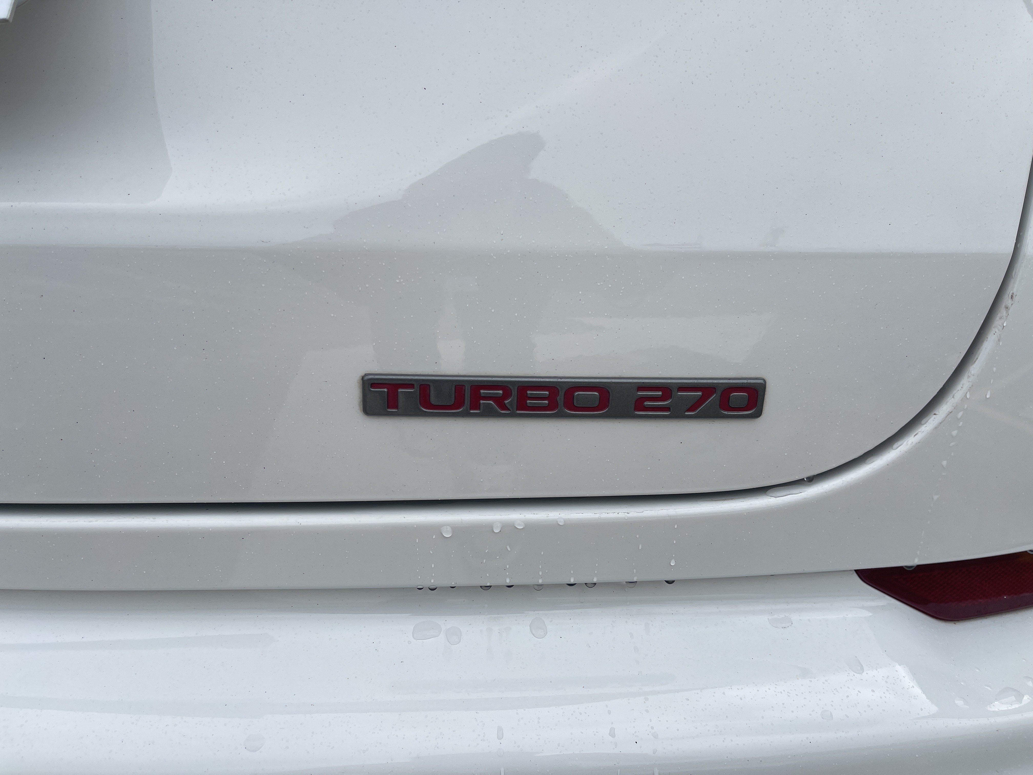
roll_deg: +0.1
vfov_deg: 54.9
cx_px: 516
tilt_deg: -11.9
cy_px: 388
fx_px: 746
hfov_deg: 69.4
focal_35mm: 25
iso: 32
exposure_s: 1/2660
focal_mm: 5.1
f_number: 1.6
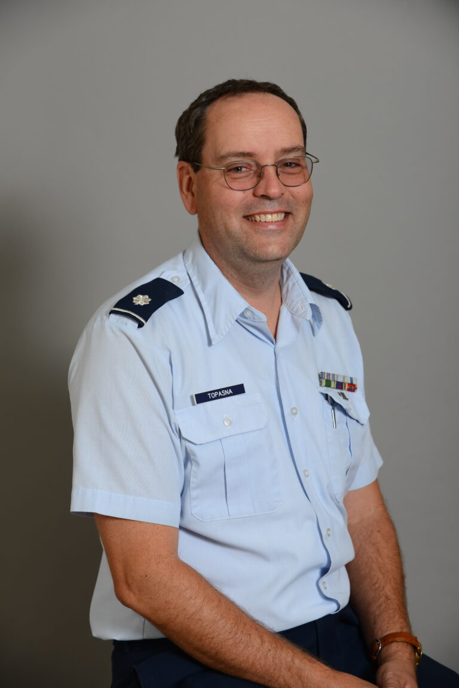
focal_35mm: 86
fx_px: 1644
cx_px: 230
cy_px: 344
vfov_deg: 23.6
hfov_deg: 15.9
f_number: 5.6
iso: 200
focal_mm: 86
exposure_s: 1/200
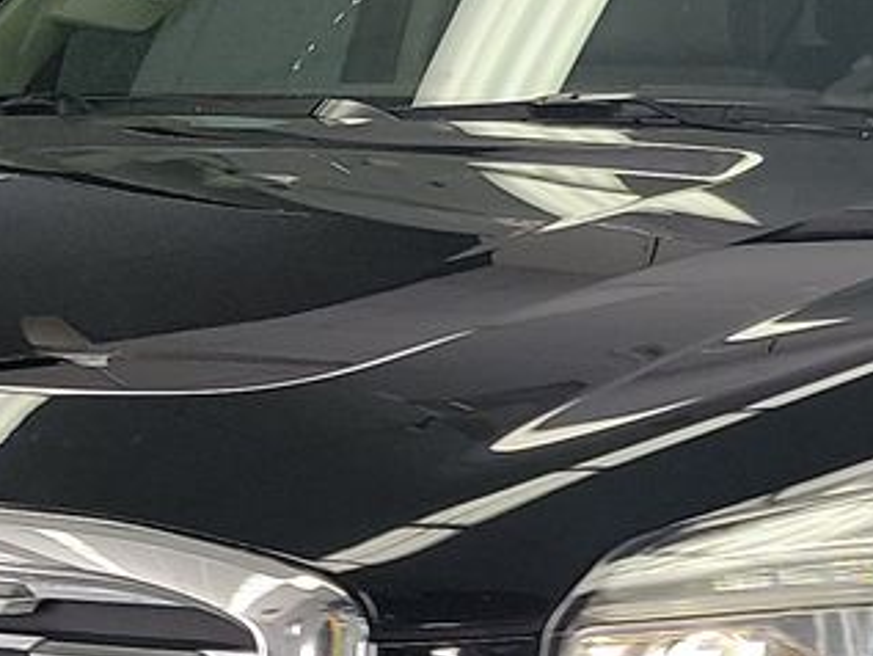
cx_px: 416
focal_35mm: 121
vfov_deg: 11.8
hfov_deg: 16.3
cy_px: 915
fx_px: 3053
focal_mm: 6.7
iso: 70
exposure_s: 1/59
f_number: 1.8
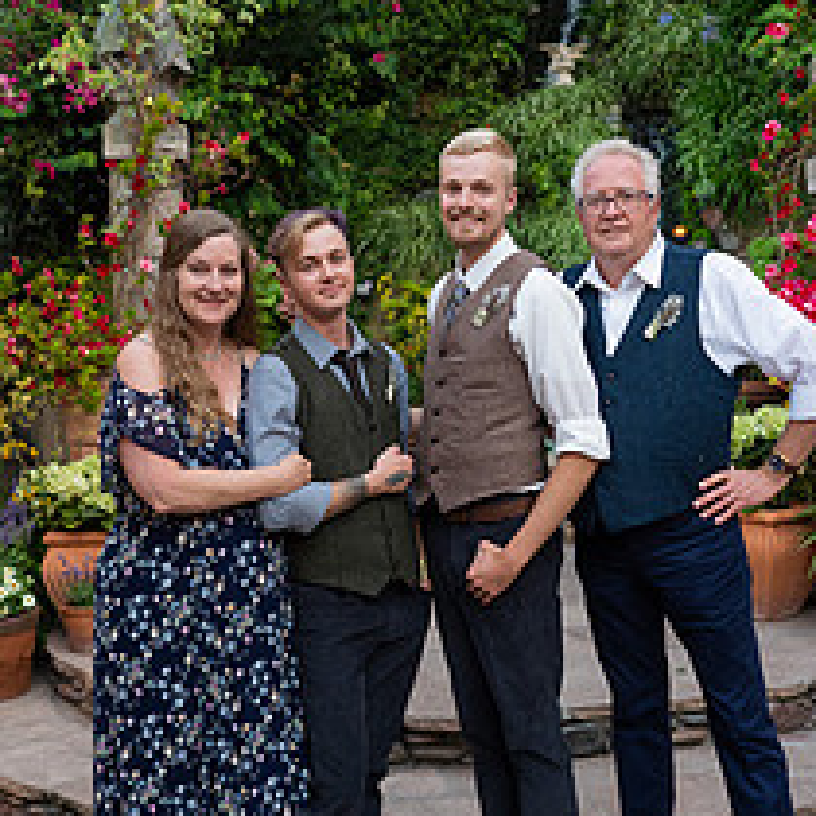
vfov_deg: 33.3
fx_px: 1360
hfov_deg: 33.4
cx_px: 427
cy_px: 470
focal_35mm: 51
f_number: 3.2
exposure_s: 1/250
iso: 500
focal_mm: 28
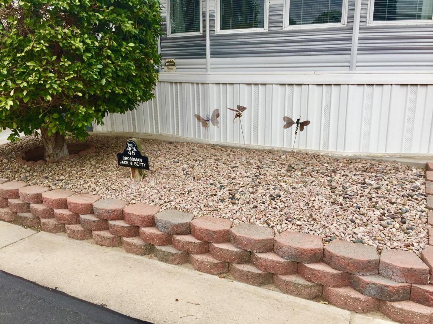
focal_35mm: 29
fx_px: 363
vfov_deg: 48.2
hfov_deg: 61.7
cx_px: 216
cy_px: 162
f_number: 2.2
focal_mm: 4.15
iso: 32
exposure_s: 1/501
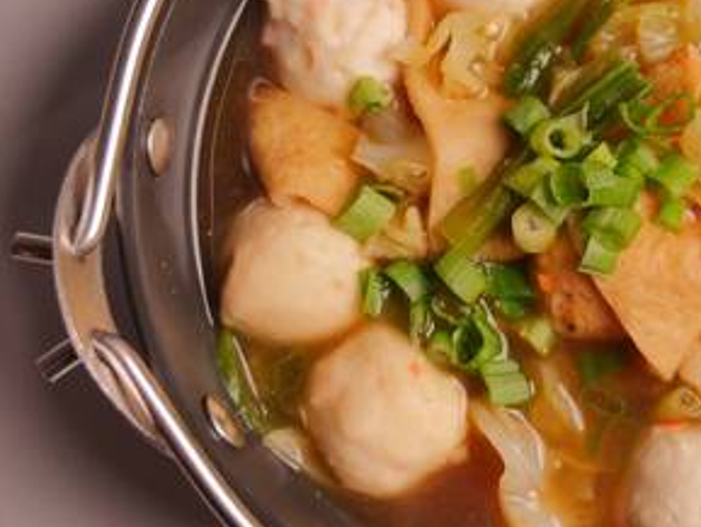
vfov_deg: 21.3
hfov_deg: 27.3
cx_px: 614
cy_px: 206
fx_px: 1398
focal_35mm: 69
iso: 200
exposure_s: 1/50
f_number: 2.8
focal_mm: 17
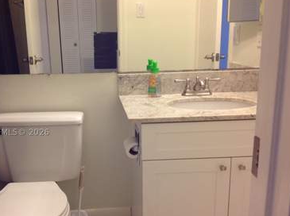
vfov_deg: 31.3
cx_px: 122
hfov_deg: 41.2
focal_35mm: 46
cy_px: 132
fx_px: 384
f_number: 2.4
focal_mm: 4.28
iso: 64
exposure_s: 1/30
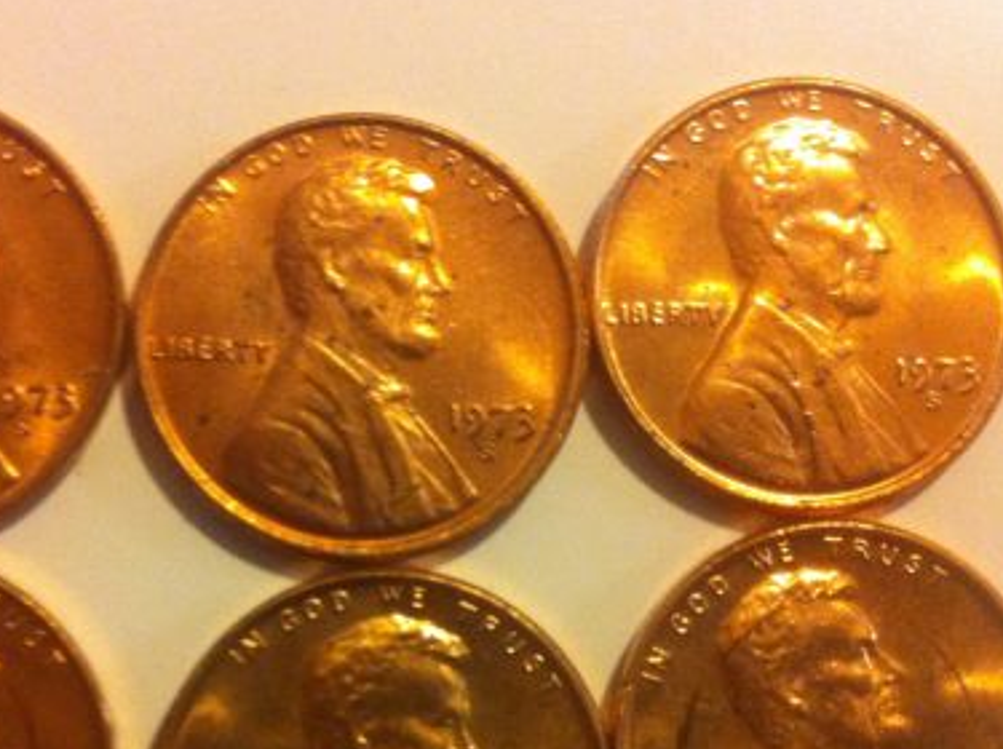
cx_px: 399
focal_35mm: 56
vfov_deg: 25.8
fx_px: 1620
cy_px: 540
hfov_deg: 34.3
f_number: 2.8
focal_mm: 3.85
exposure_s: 1/15
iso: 400
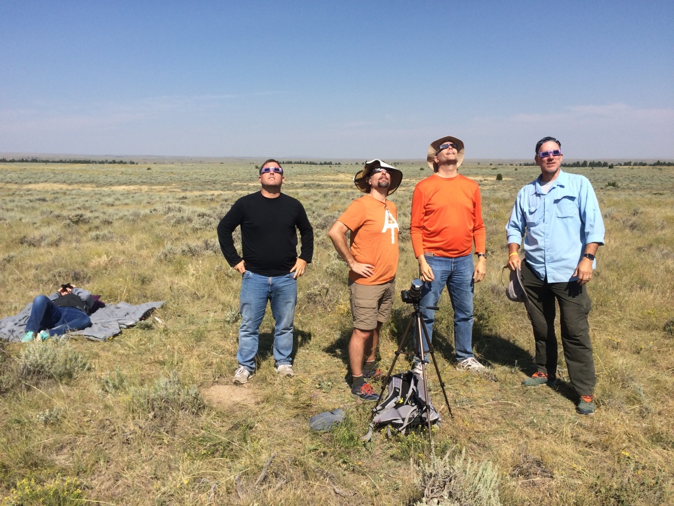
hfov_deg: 61.7
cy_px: 253
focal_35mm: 29
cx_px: 337
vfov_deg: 48.2
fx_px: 565
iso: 32
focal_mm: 4.15
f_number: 2.2
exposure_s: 1/1866
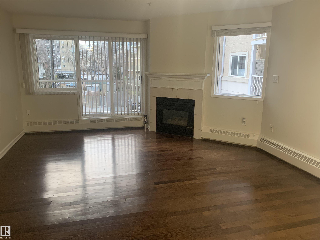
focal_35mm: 26
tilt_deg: -13.0
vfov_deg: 53.1
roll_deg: -0.1
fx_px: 240
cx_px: 160
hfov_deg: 67.3
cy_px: 120
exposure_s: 1/60
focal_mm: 4.25
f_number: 1.8
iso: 160
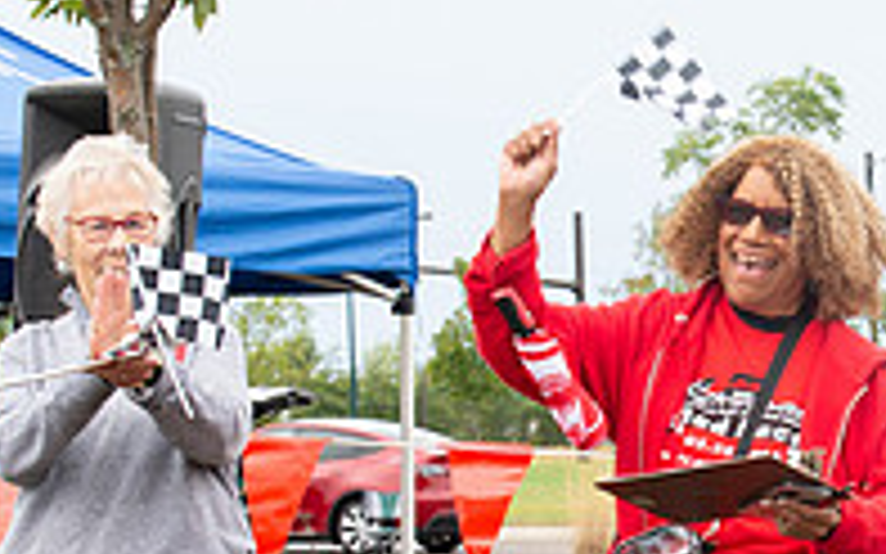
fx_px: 5069
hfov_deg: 9.9
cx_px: 819
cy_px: 430
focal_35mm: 210
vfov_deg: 6.2
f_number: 8
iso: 640
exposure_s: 1/200
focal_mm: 70
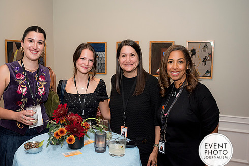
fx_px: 256
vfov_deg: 35.9
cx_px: 102
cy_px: 86
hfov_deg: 51.6
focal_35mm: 37
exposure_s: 1/125
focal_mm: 31
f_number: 5
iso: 800
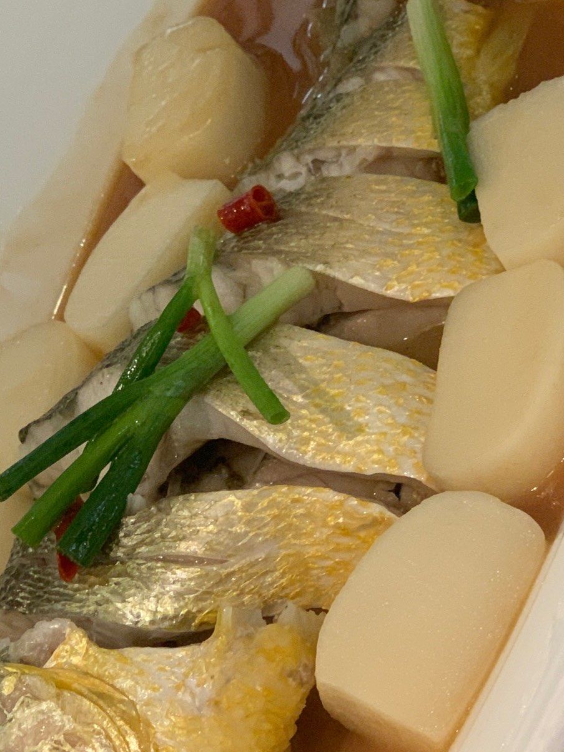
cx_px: 289
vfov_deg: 16.7
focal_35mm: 118
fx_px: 2562
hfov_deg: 12.6
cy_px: 433
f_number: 2.4
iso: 160
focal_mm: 6
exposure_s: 1/50
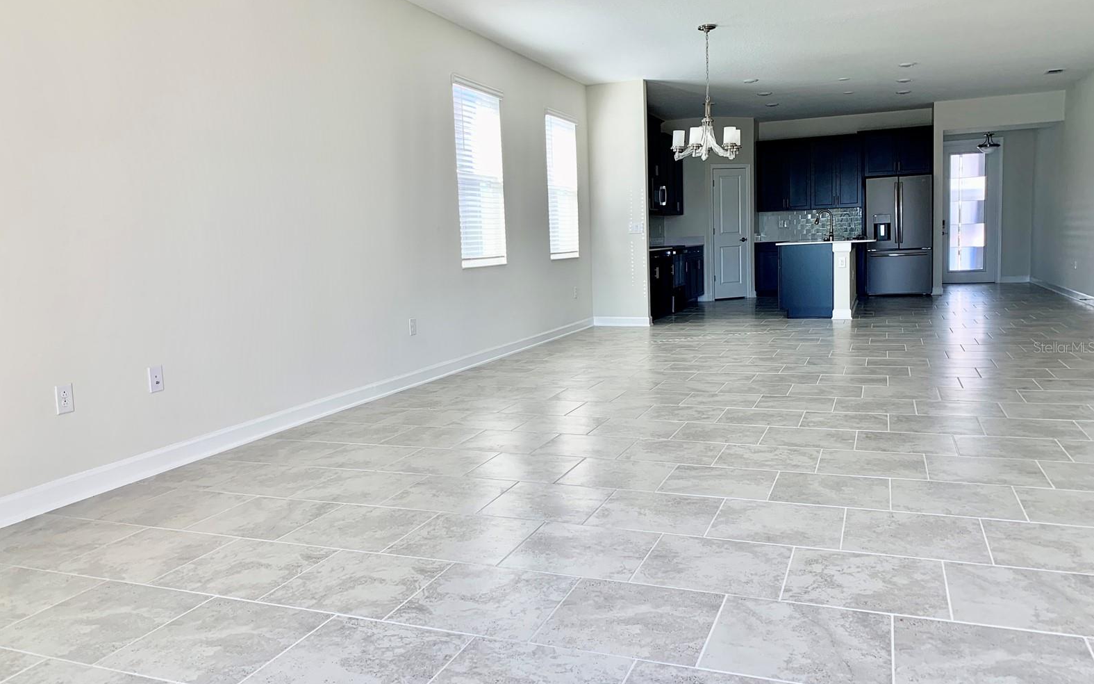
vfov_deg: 44.5
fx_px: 835
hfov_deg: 66.5
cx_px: 543
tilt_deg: -6.3
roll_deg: +1.0
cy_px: 347
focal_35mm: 28
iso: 32
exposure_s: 1/121
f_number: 1.8
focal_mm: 4.25
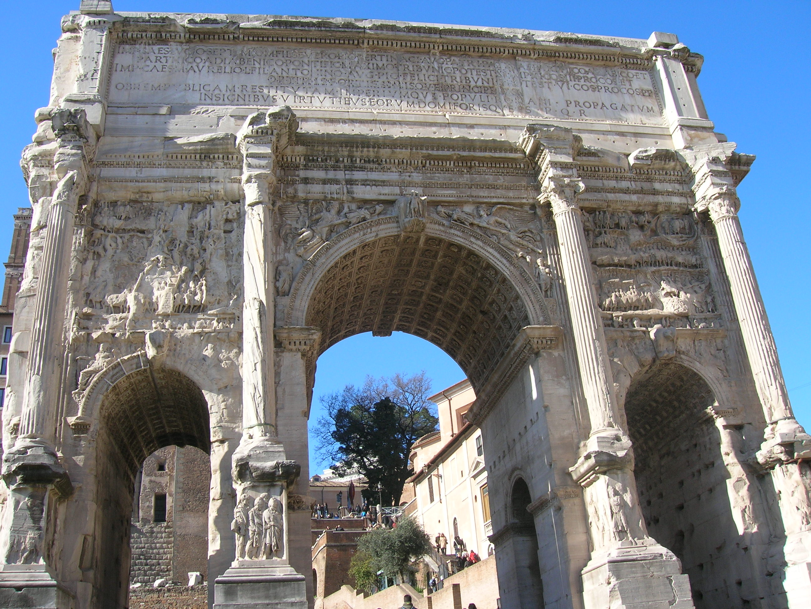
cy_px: 304
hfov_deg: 54.0
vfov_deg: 41.8
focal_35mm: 34
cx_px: 406
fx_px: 797
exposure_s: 1/227
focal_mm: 5.7
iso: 50
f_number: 4.9
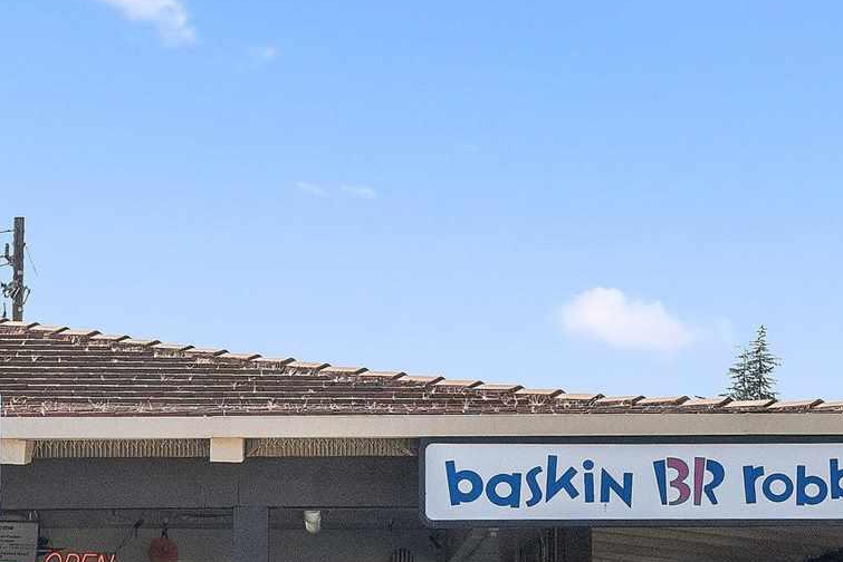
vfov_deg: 11.1
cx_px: 374
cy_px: 627
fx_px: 2858
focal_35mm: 122
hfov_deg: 16.8
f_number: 5.6
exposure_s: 1/1600
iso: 400
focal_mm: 30
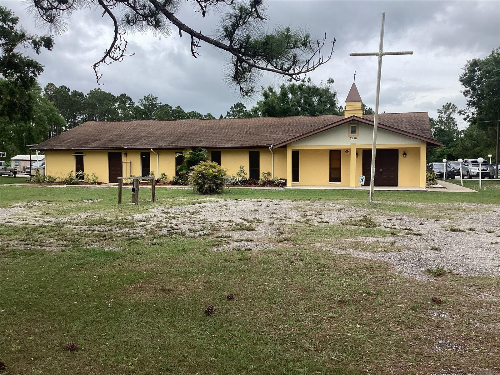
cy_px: 188
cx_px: 250
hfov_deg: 58.4
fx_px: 448
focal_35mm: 31
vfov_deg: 45.4
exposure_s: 1/590
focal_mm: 3.3
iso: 25
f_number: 2.4
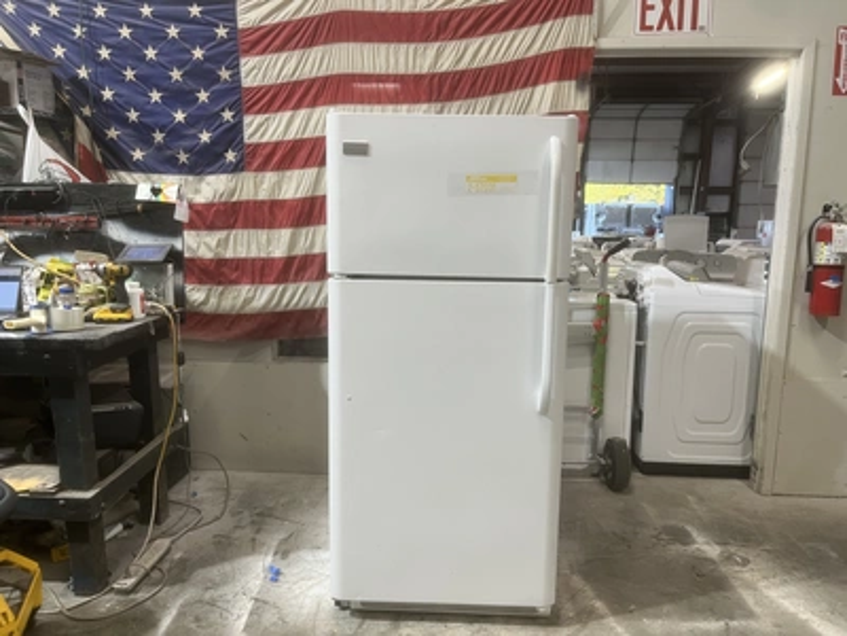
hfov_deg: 67.3
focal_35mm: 26
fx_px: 636
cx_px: 424
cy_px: 318
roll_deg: -0.6
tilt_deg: -8.1
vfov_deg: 53.1
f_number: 1.6
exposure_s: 1/60
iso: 80
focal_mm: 5.1
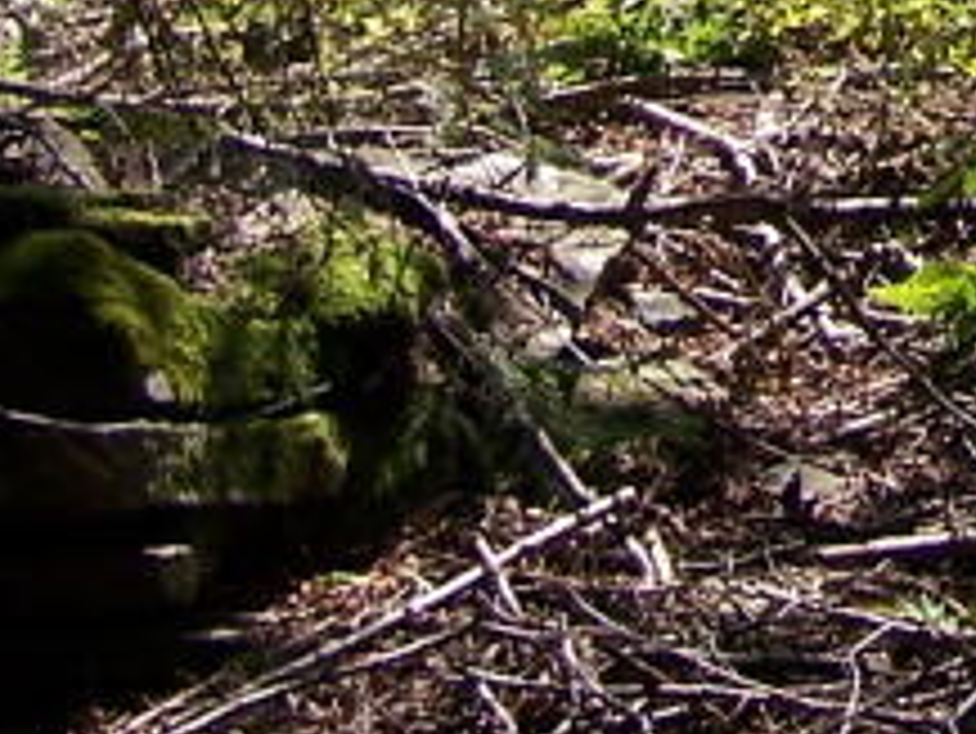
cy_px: -680
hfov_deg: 10.4
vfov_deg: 8.0
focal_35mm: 179
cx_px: 1759
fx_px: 5050
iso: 80
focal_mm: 6.3
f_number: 2.8
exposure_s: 1/640
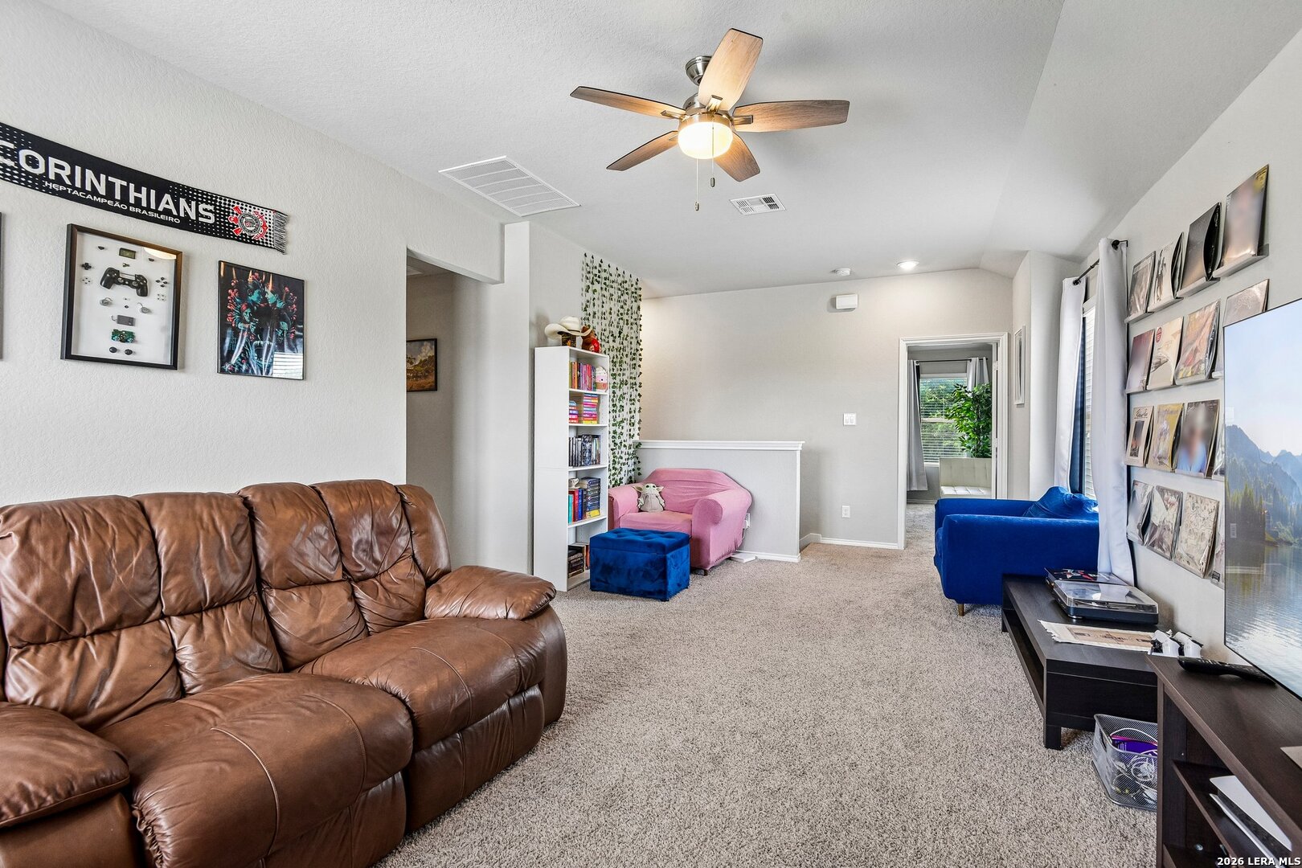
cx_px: 651
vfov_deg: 73.7
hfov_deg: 96.7
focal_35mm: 16
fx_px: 579
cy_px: 434
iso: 1800
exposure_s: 1/15
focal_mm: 16
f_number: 8
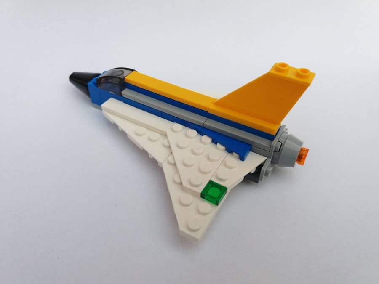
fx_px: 307
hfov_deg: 63.4
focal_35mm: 28
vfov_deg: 49.7
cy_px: 142
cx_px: 190
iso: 64
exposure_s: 1/1217
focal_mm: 3.7
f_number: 1.9
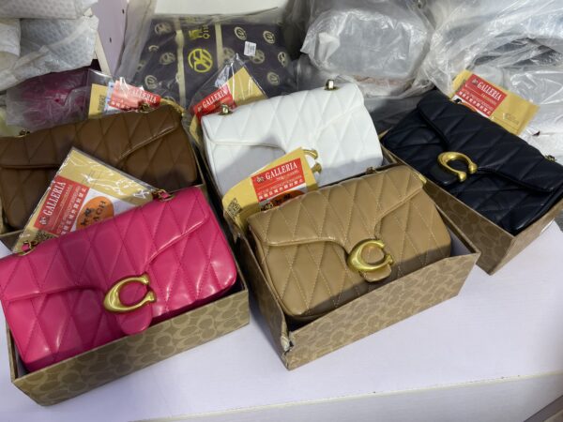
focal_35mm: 26
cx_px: 282
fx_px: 423
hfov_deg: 67.3
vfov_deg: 53.1
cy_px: 211
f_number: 1.6
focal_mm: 4.2
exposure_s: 1/110
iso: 32
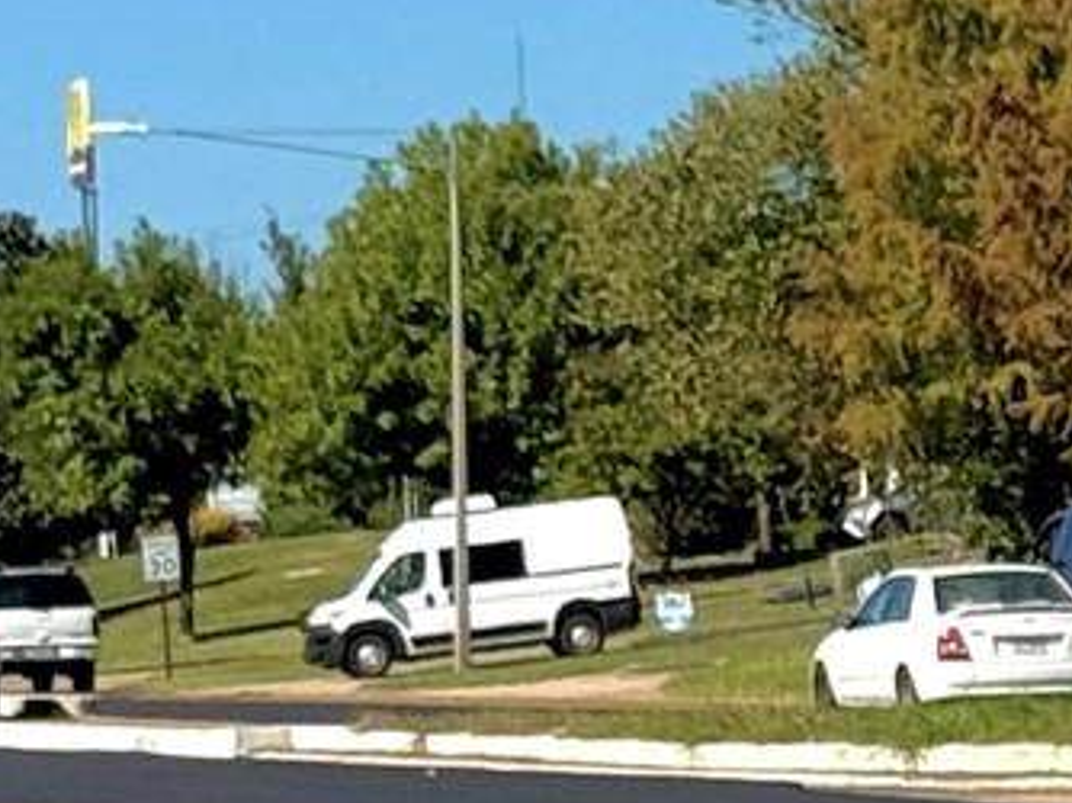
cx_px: -286
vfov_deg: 10.1
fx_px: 4549
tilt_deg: +1.3
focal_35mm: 147
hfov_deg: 13.0
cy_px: 403
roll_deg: +2.4
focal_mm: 6.76
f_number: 1.78
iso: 64
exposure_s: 1/6410
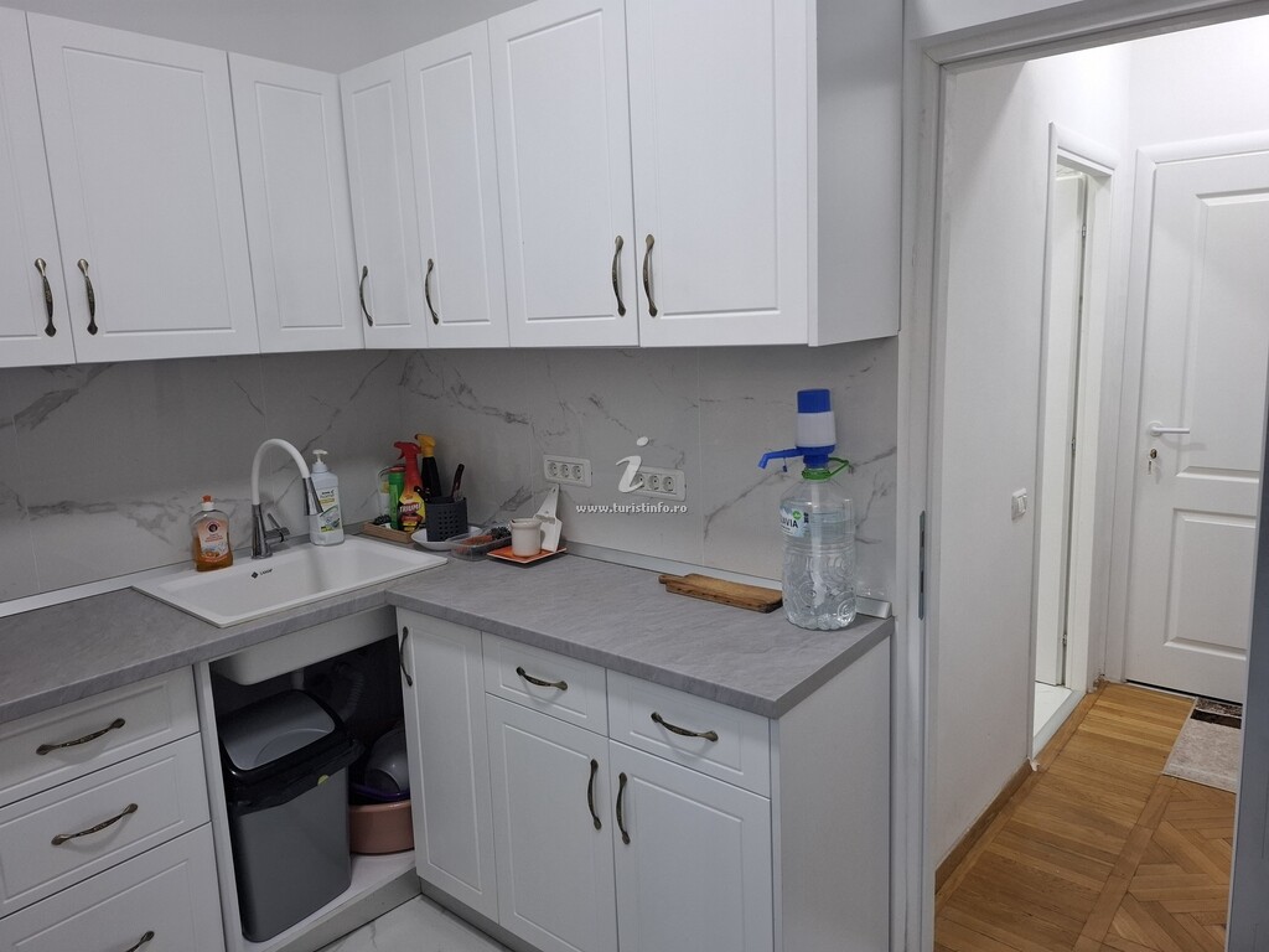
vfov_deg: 58.9
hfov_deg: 73.9
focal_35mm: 23
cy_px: 476
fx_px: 843
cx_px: 634
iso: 160
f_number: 1.8
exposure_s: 1/100
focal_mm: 5.54
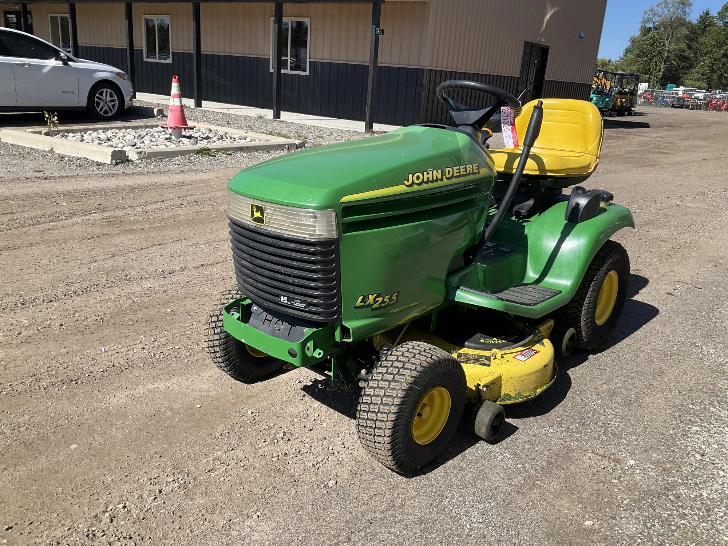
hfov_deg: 61.7
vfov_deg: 48.2
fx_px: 610
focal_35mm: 29
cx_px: 364
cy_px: 273
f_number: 1.8
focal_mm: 3
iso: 25
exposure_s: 1/1412
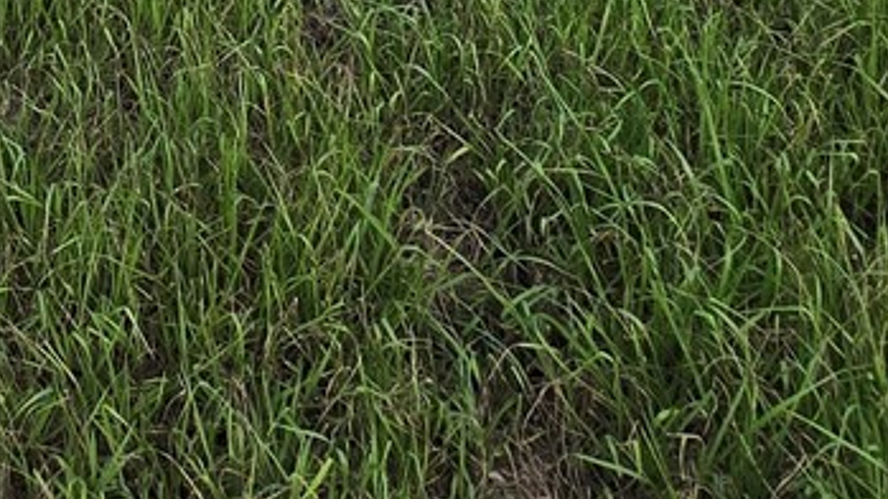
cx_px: -188
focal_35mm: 65
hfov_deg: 28.1
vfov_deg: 12.7
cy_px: -807
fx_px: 1530
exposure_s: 1/432
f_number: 2.2
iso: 50
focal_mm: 2.2
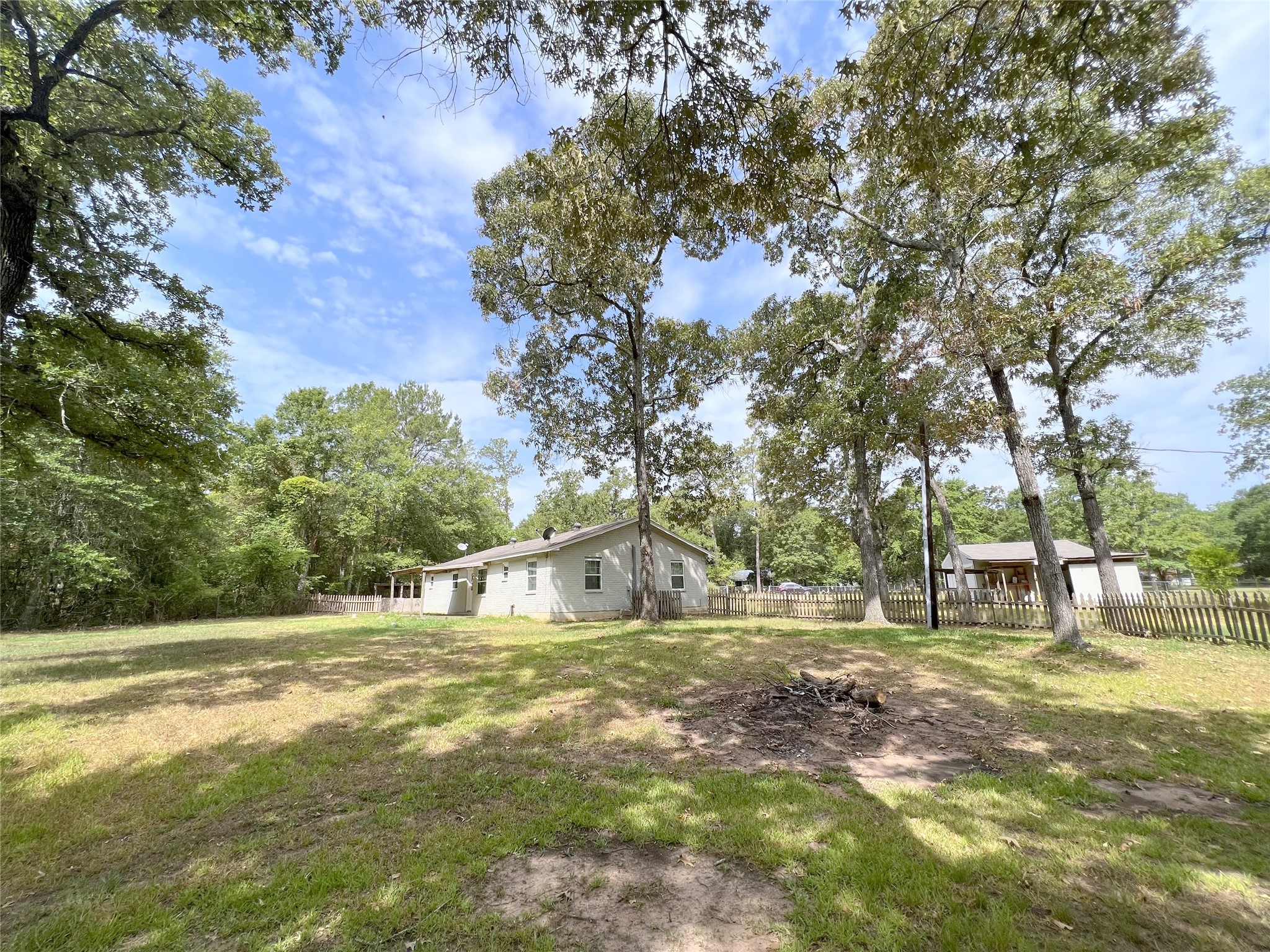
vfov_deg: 89.9
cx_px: 635
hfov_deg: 106.2
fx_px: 477
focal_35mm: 13
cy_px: 476
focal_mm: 1.57
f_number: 1.8
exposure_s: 1/1206
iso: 32
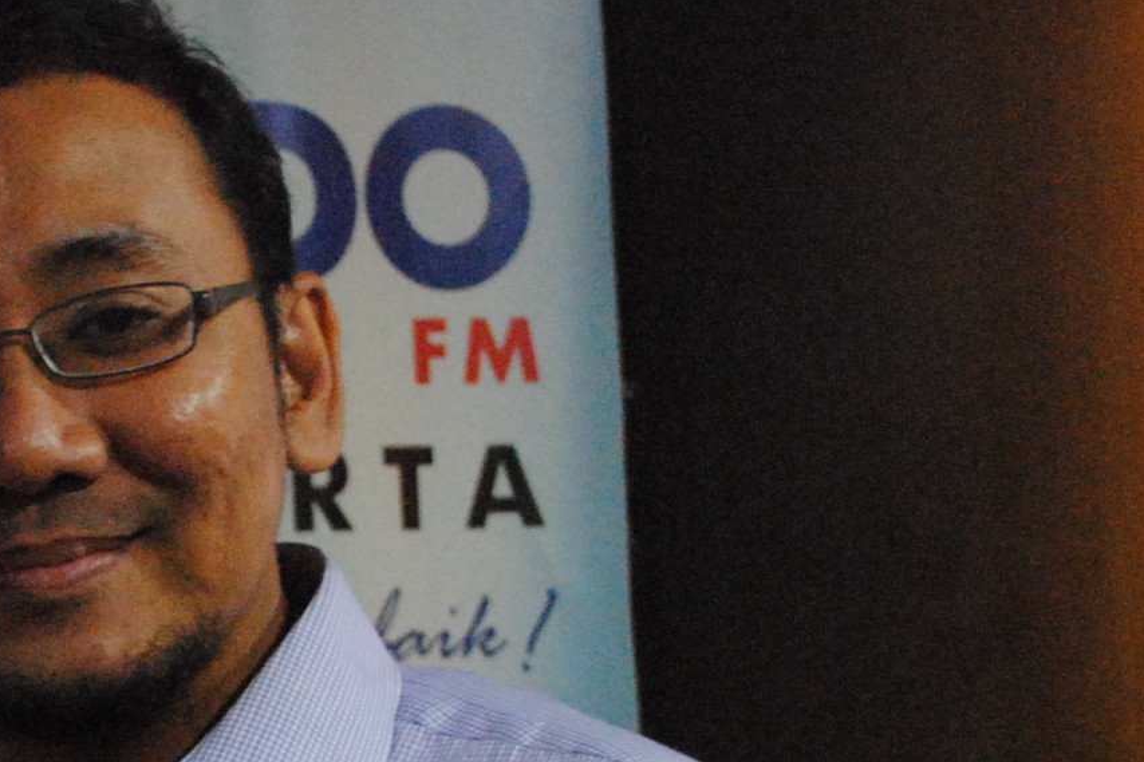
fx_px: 4861
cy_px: 865
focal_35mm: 153
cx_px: -320
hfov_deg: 13.0
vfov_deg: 8.9
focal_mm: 30
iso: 1600
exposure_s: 1/13
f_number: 4.5
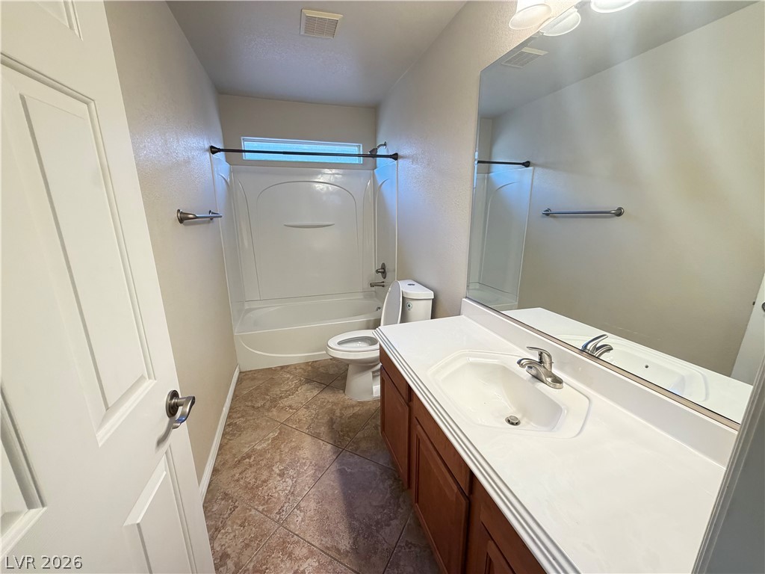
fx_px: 309
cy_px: 287
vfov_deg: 85.7
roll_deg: +2.0
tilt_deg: -13.1
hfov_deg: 102.1
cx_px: 382
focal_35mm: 14
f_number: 2.2
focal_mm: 2.22
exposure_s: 1/60
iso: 250
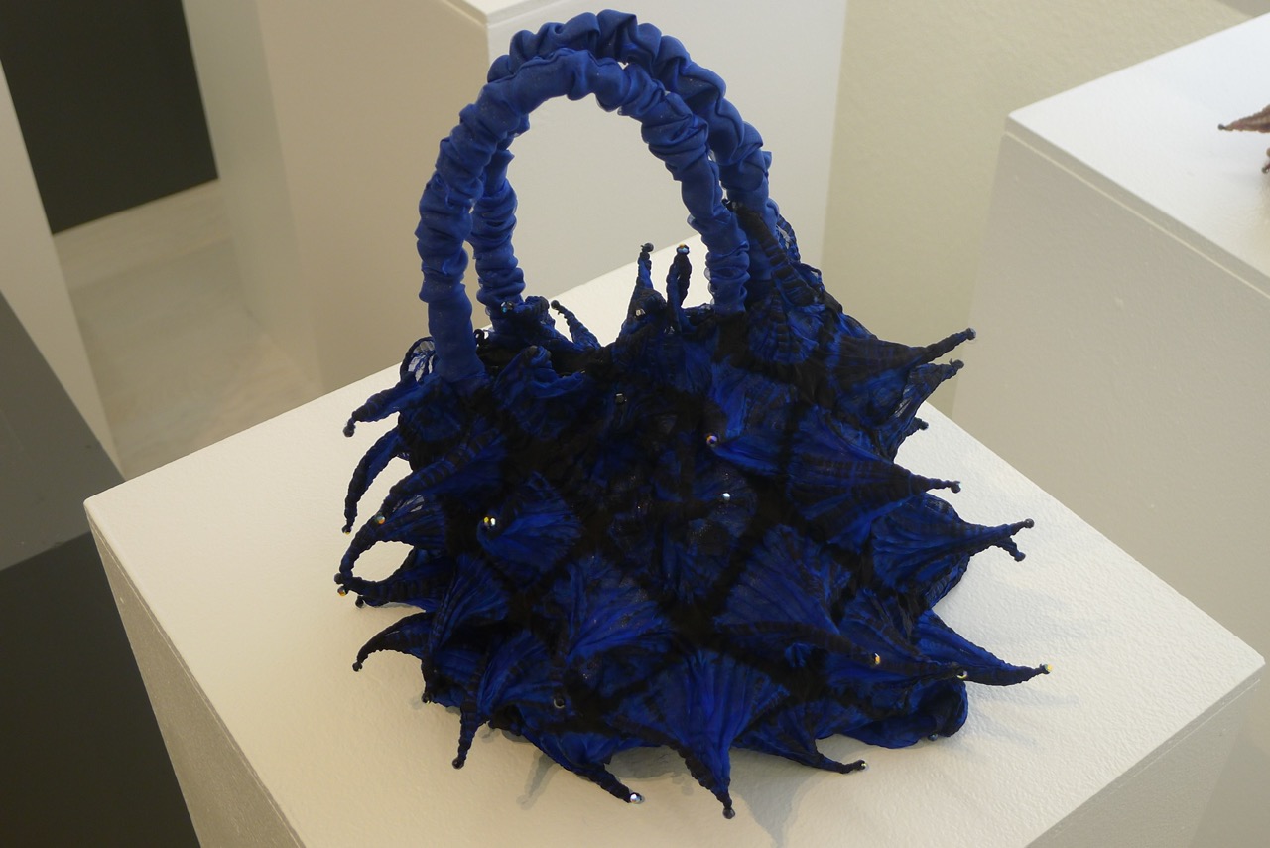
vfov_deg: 31.2
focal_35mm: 43
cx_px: 635
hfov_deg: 45.4
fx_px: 1517
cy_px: 424
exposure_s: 1/80
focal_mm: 9.2
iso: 125
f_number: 2.5
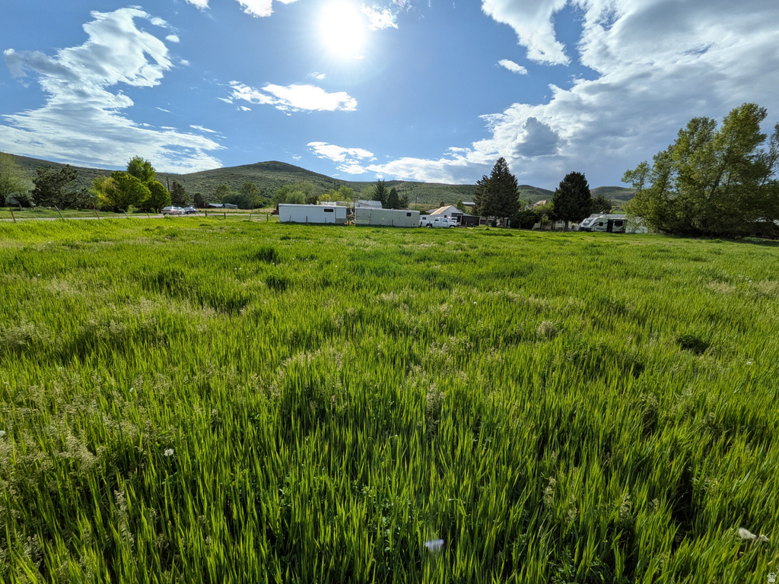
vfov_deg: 85.7
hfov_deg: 102.1
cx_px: 390
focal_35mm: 14
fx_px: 315
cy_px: 292
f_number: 2.2
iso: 50
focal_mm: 1.85
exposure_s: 1/3436
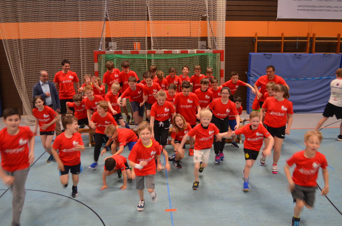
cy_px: 113
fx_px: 313
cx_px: 171
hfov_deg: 57.3
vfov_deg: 39.8
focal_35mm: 33
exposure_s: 1/60
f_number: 4
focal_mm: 22
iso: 640
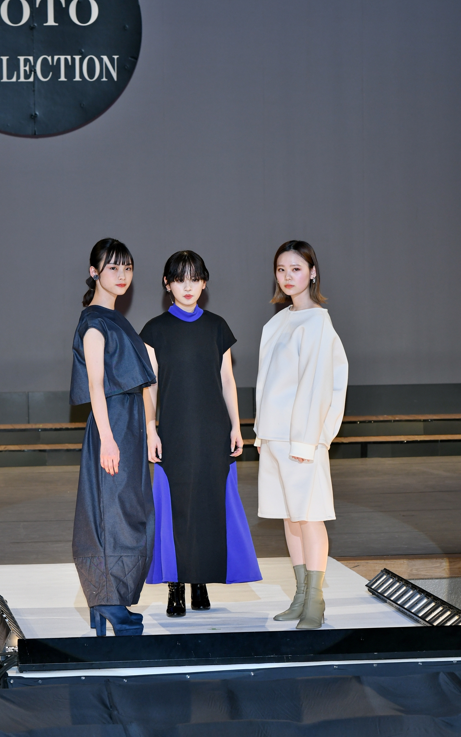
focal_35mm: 146
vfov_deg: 14.4
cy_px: 368
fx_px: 2924
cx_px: 220
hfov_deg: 9.0
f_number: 5.6
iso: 800
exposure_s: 1/250
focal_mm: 95
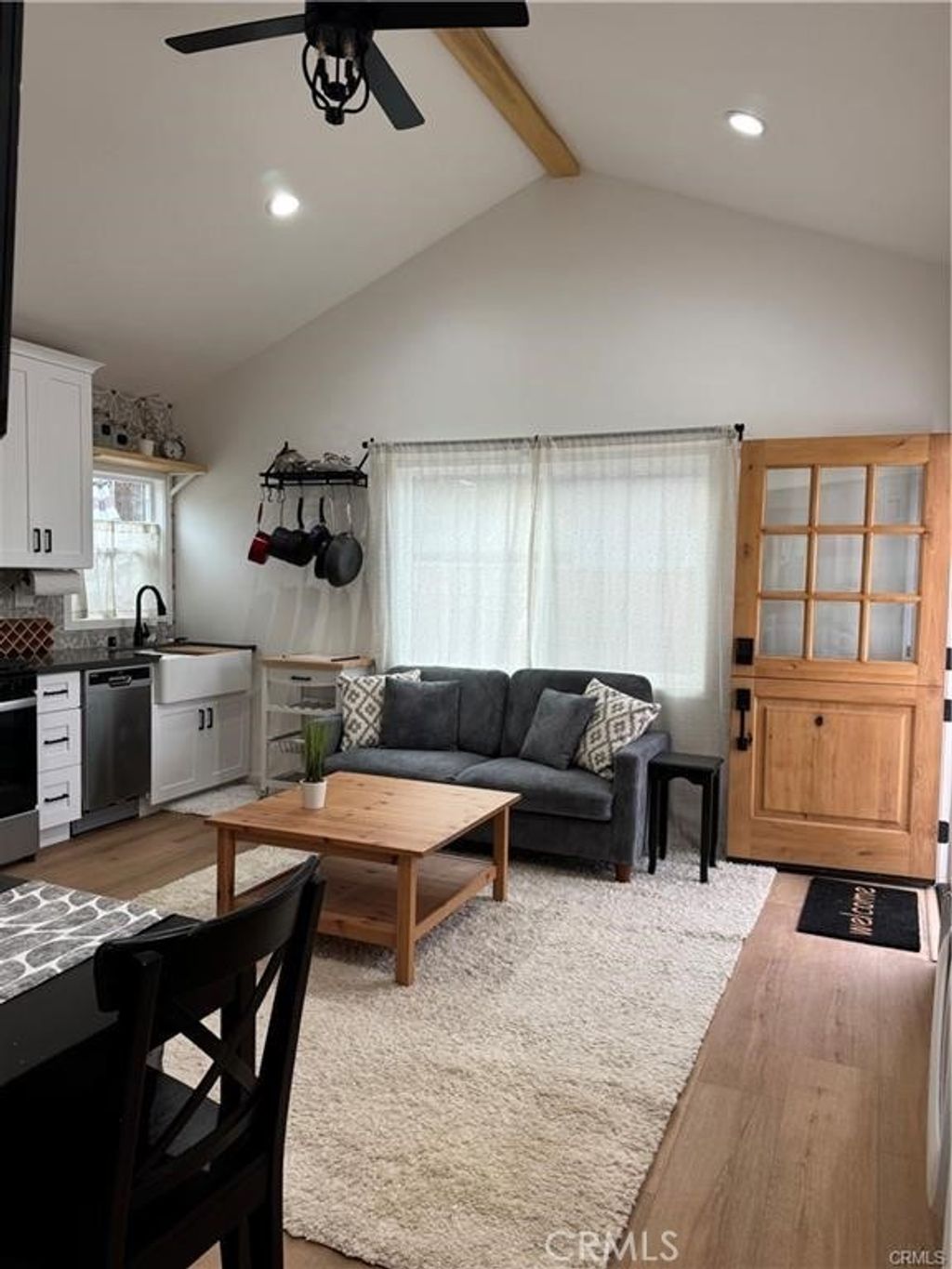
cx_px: 476
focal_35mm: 24
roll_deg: -0.8
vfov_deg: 71.6
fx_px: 880
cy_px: 634
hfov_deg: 56.8
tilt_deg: -3.8
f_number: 1.78
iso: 125
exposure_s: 1/120
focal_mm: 6.76
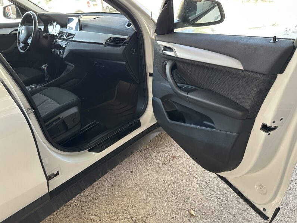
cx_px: 148
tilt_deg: -28.7
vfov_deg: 56.8
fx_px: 206
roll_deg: +4.0
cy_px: 112
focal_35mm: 24
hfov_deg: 71.6
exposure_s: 1/121
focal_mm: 6.86
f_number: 1.78
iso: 200
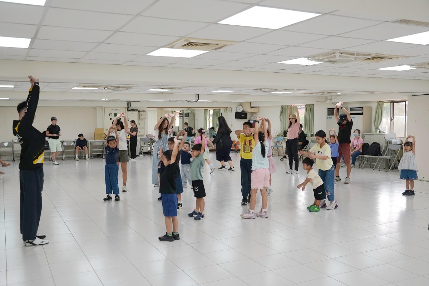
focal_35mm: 36
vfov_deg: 36.9
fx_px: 429
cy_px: 143
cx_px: 214
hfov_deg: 53.1
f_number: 4
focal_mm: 36
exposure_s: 1/160
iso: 800
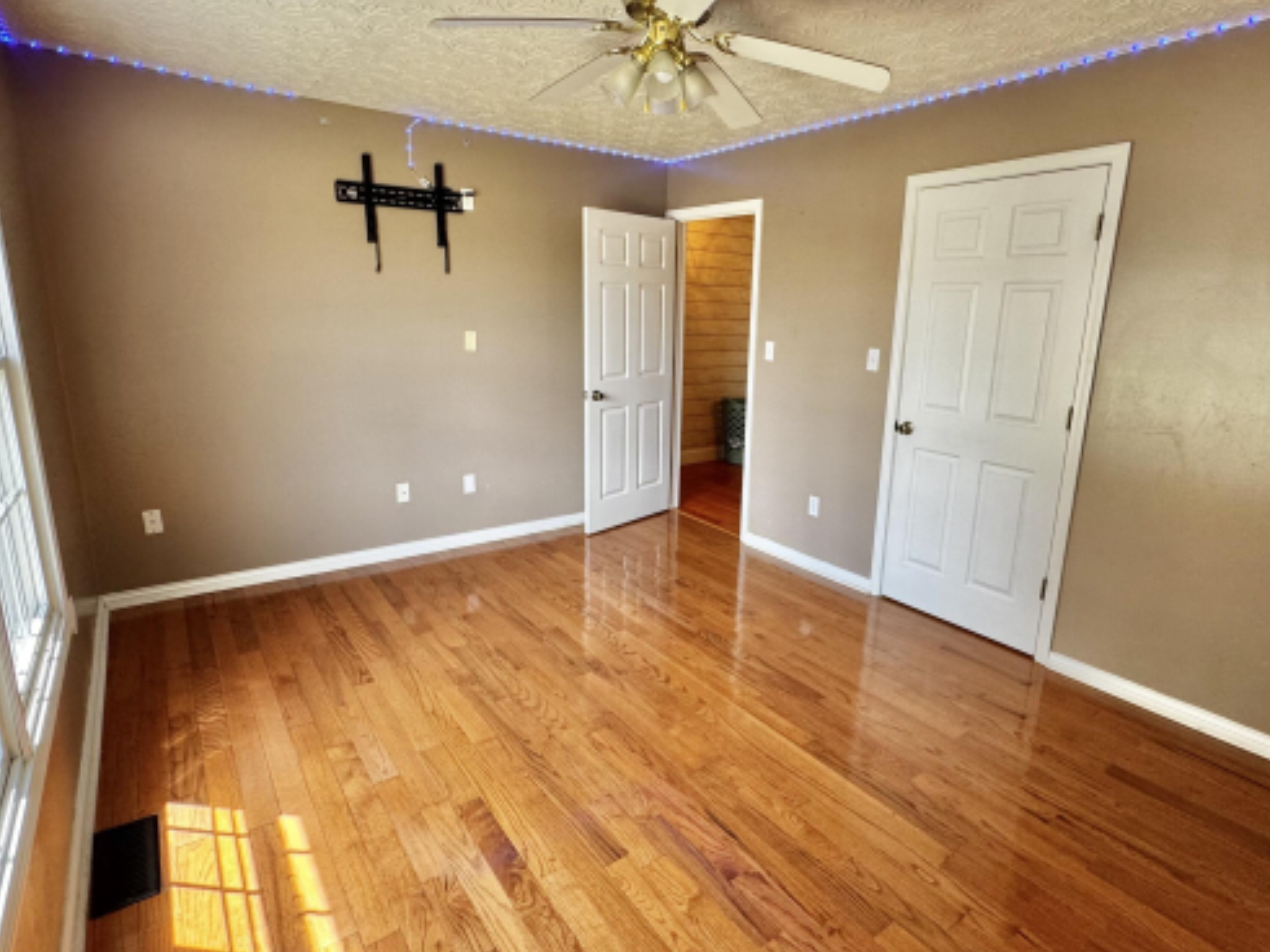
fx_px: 697
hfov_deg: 84.6
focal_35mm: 19
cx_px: 671
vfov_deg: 68.7
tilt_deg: -13.3
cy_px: 468
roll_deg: -1.8
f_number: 2.2
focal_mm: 2.22
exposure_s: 1/99
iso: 200
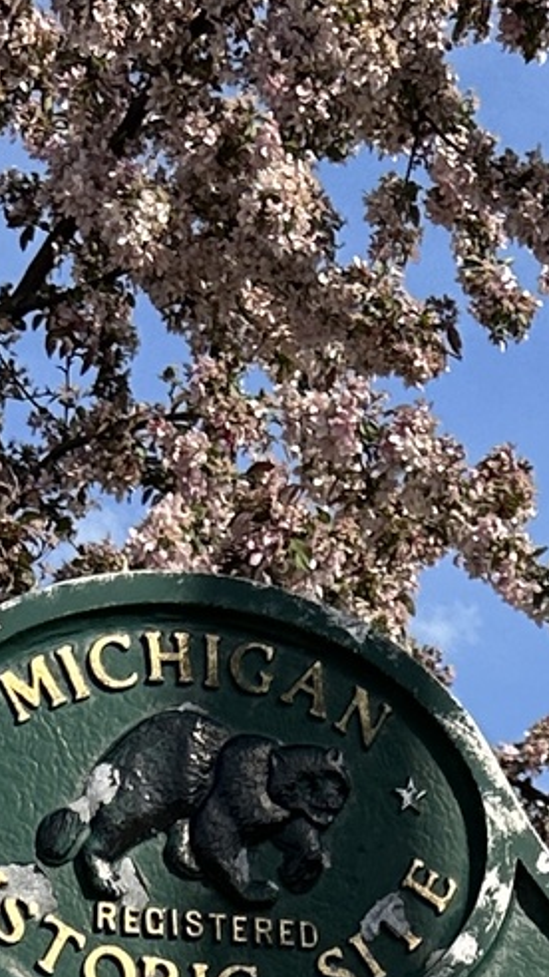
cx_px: 458
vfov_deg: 12.6
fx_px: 3677
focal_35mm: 142
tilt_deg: -3.4
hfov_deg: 8.5
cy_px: 2172
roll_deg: +2.5
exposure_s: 1/4184
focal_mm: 6.86
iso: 80
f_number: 1.78
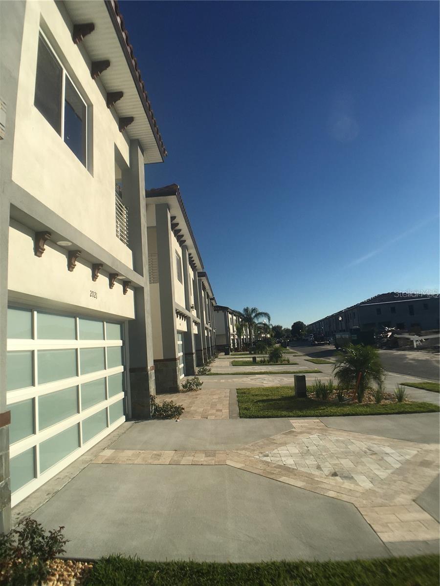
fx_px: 491
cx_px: 220
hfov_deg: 48.2
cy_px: 293
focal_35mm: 29
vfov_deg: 61.7
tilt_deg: +9.9
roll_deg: +3.4
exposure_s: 1/3077
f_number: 2.2
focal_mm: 4.15
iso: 25
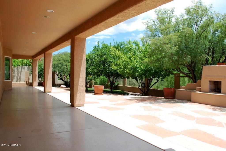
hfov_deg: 67.3
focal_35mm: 27
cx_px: 113
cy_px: 76
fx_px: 170
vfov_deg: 48.0
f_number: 7.1
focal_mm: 18
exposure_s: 1/200
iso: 100
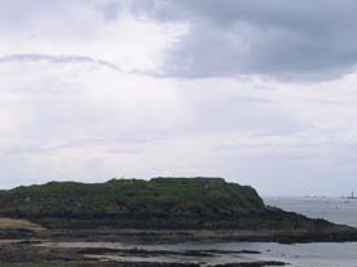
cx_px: 116
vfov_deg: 19.1
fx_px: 783
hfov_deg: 25.5
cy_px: 225
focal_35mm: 76
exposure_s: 1/194
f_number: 7.6
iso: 100
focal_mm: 8
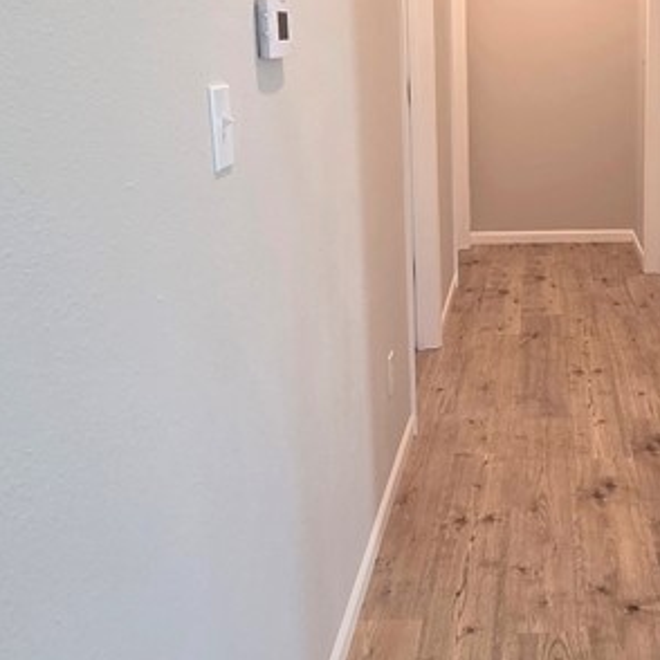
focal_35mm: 40
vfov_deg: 41.1
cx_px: 534
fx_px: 863
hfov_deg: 40.1
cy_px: 198
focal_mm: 2.2
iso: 200
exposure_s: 1/120
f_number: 2.2
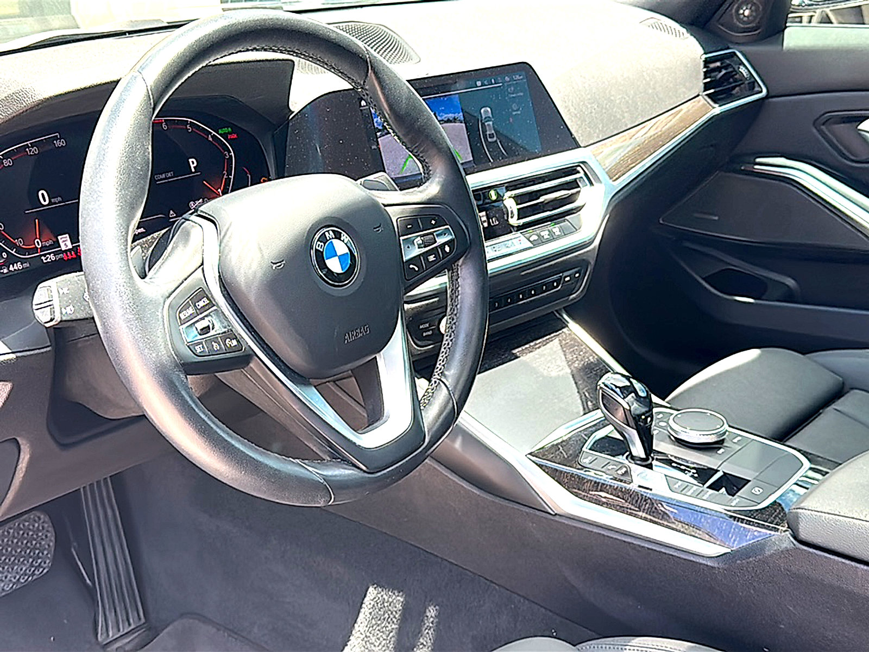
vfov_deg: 39.7
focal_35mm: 36
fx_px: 904
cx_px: 434
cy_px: 326
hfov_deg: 51.4
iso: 100
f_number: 1.78
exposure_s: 1/541
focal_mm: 6.86
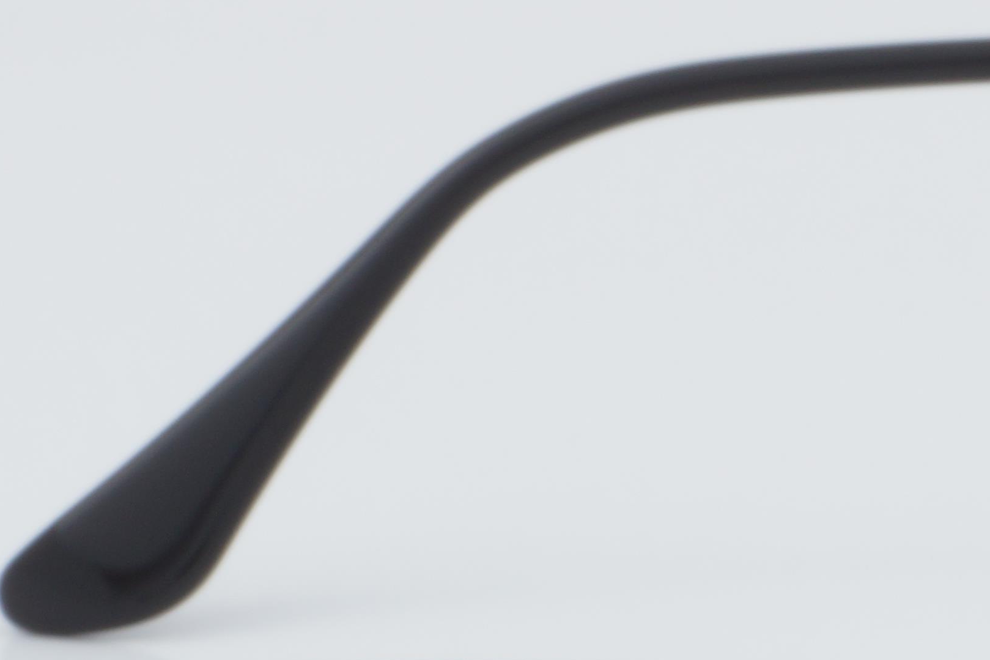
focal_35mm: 278
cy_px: 634
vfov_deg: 4.9
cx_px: 1153
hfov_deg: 7.4
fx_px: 7644
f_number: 32
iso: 100
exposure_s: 1/3
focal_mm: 50
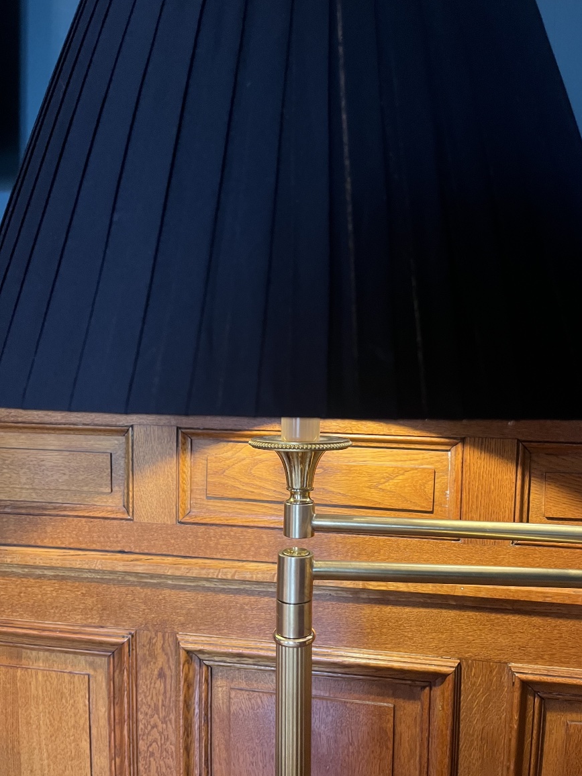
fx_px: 605
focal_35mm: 27
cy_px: 399
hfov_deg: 51.3
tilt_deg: -5.1
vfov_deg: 65.3
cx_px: 301
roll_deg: -1.1
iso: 500
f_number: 1.6
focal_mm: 5.1
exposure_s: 1/33
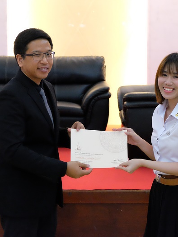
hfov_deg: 15.1
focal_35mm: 98
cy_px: 118
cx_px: 94
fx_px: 672
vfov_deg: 20.0
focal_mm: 44.4
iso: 6400
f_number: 4
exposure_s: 1/100
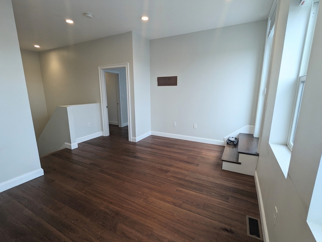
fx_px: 149
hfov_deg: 94.4
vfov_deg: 78.2
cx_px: 161
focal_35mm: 16
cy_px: 121
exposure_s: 1/40
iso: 52
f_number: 2.2
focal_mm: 2.35
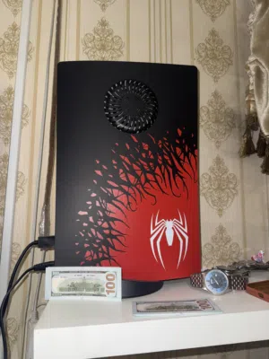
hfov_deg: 56.8
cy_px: 180
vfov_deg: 71.6
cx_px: 134
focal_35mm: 24
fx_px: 249
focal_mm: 6.76
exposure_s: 1/41
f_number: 1.78
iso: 64
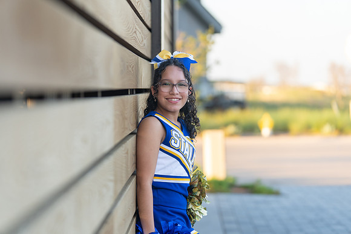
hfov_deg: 19.1
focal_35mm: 107
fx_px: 1043
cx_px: 176
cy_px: 117
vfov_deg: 12.8
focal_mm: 107
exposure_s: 1/320
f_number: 2.8
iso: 250
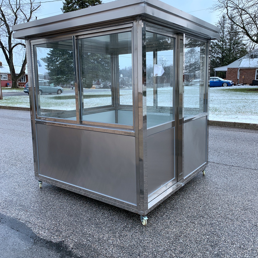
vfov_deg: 52.4
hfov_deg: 52.5
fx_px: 261
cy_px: 116
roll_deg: -1.6
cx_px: 130
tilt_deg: -4.1
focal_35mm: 31
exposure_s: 1/543
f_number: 1.8
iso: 25
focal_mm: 4.25
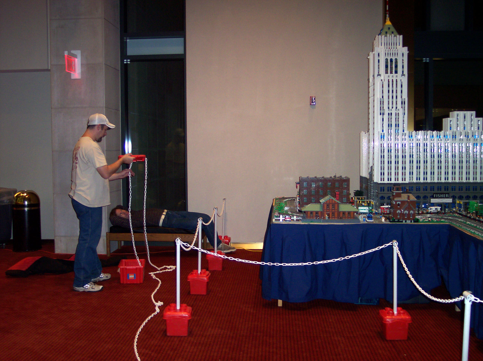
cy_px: 180
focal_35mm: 38
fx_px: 530
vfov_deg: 37.7
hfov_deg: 49.0
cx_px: 242
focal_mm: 8
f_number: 2.8
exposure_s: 1/30
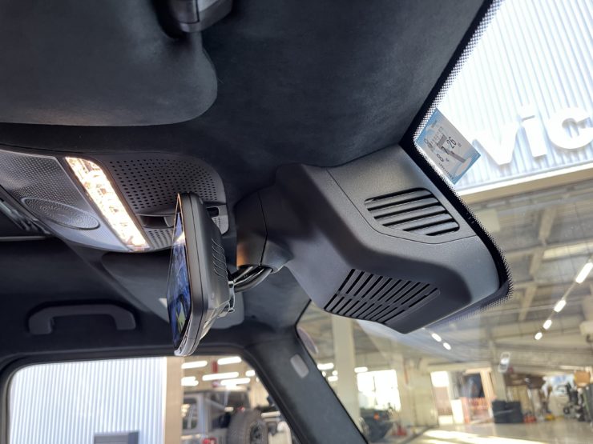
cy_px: 222
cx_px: 296
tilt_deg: +21.6
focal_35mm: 26
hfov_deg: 67.3
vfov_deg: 53.1
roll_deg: +3.4
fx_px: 445
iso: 160
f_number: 1.6
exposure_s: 1/60
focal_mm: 5.1
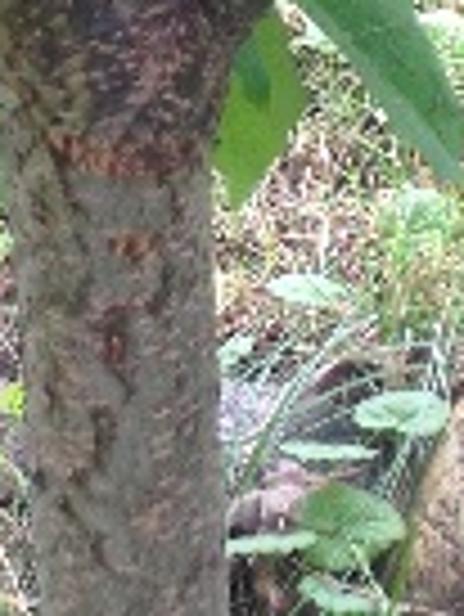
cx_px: 14
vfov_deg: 9.6
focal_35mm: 202
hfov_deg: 7.3
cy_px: -180
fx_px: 3605
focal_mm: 4.28
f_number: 2.4
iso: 64
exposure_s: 1/120
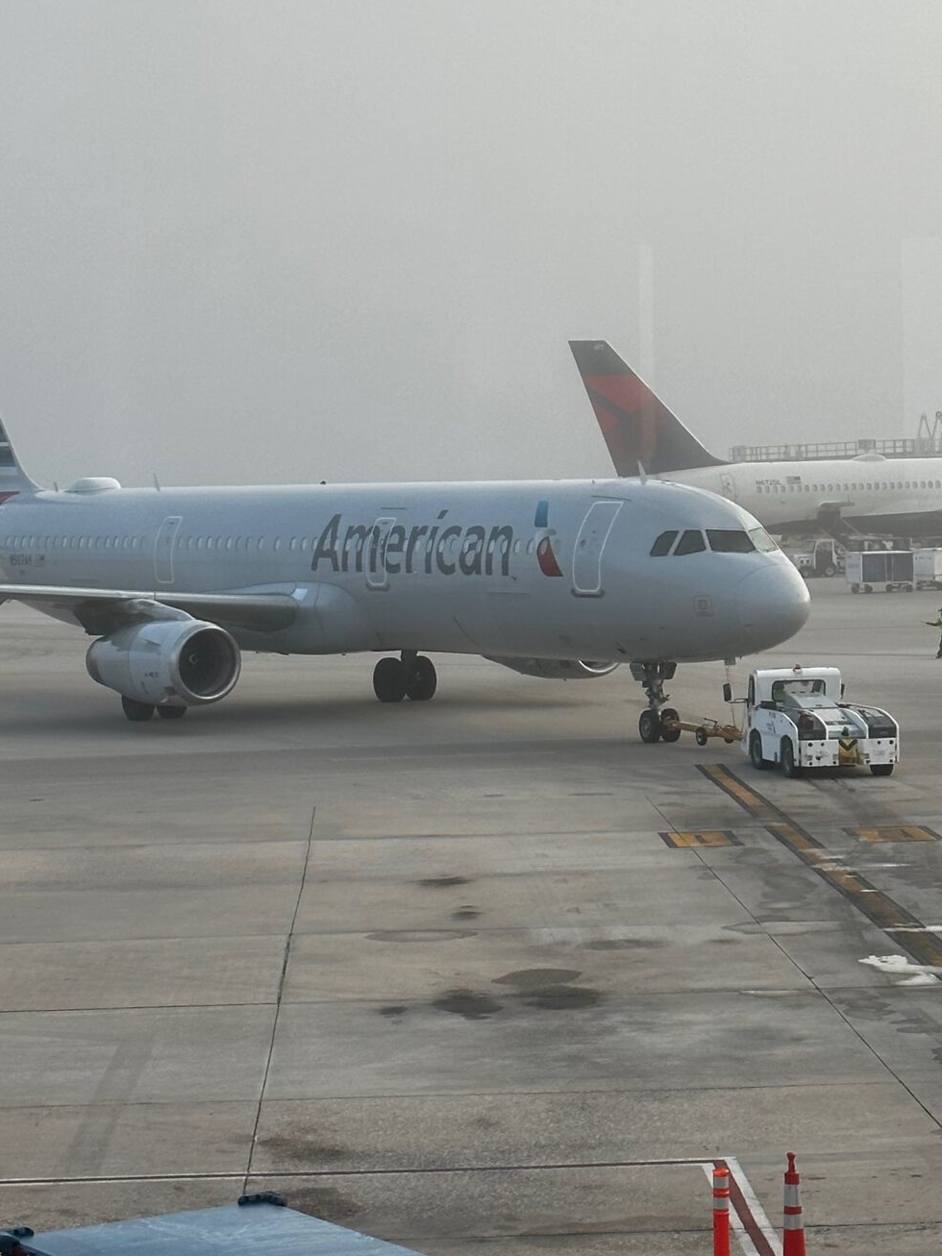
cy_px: 679
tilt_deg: -3.2
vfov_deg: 20.9
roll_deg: +1.4
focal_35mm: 94
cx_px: 490
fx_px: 3411
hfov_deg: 15.7
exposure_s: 1/1171
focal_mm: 6.86
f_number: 1.78
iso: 64
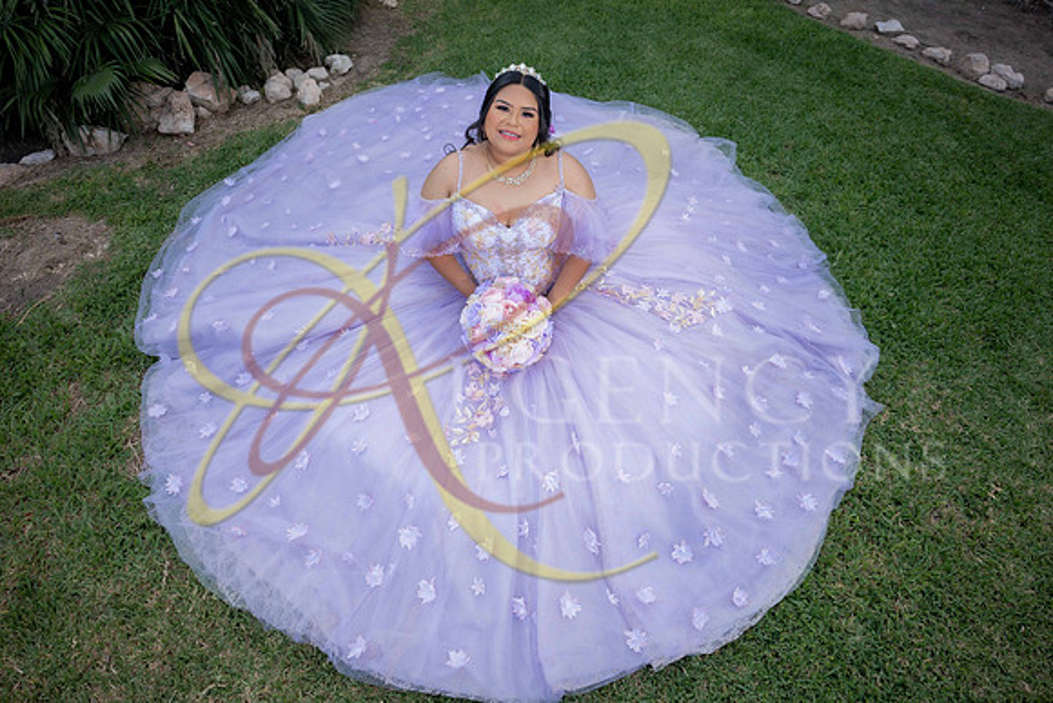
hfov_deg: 84.0
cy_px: 352
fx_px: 585
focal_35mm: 20
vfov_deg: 62.0
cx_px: 526
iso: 125
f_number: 2.8
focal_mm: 20
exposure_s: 1/640
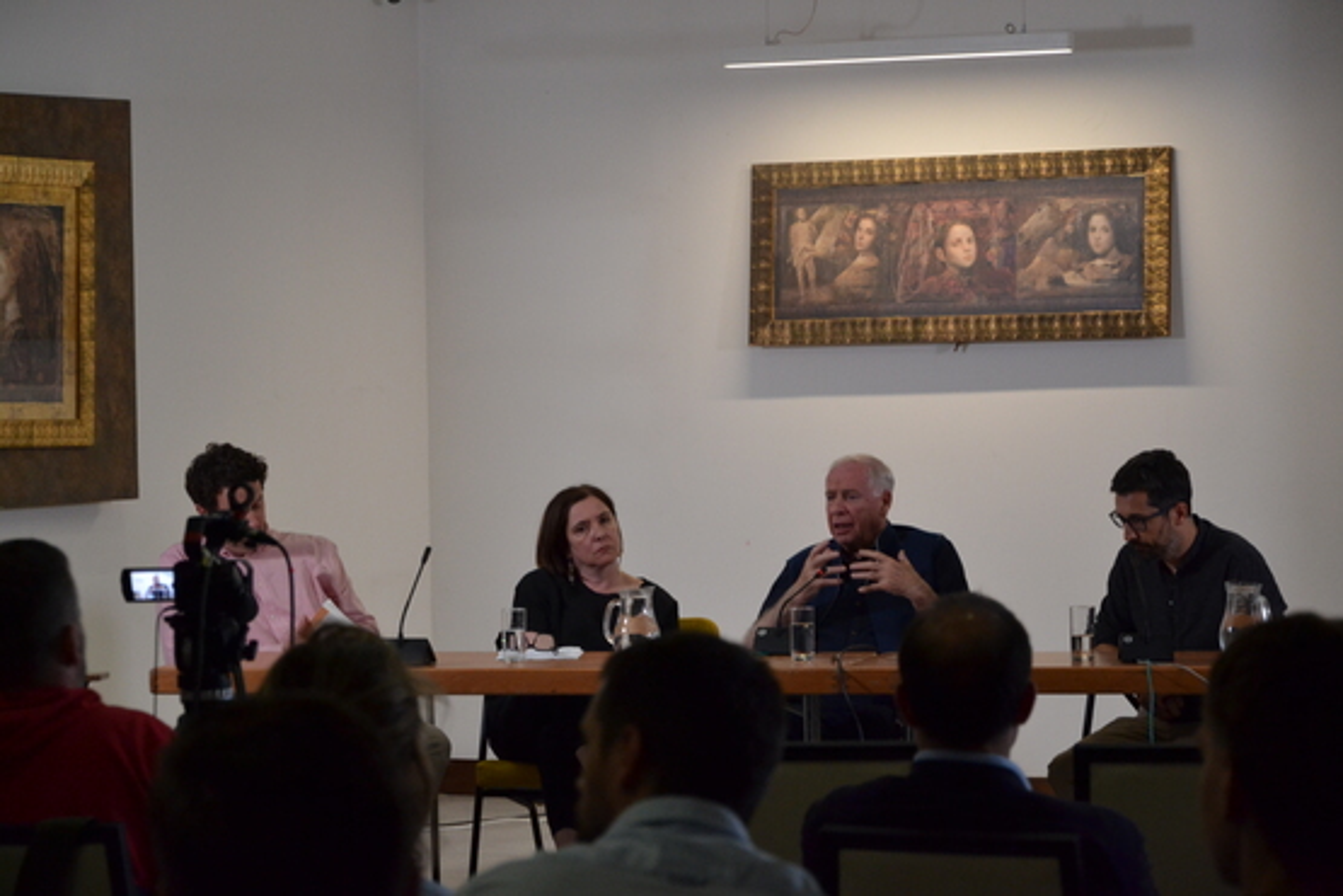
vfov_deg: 10.2
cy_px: 448
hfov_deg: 15.2
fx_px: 5036
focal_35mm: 135
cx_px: 672
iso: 1400
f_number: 5.6
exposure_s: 1/60
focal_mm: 90
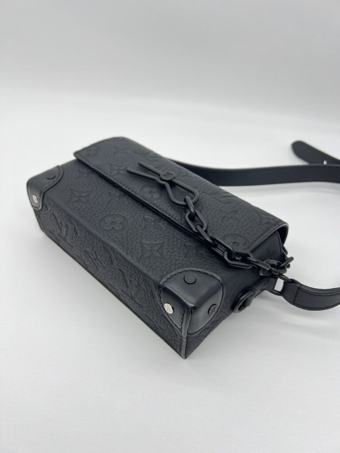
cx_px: 170
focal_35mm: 26
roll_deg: -0.3
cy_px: 226
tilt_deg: -43.5
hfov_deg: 53.1
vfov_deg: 67.3
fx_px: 340
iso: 32
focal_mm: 5.7
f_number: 1.5
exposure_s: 1/136
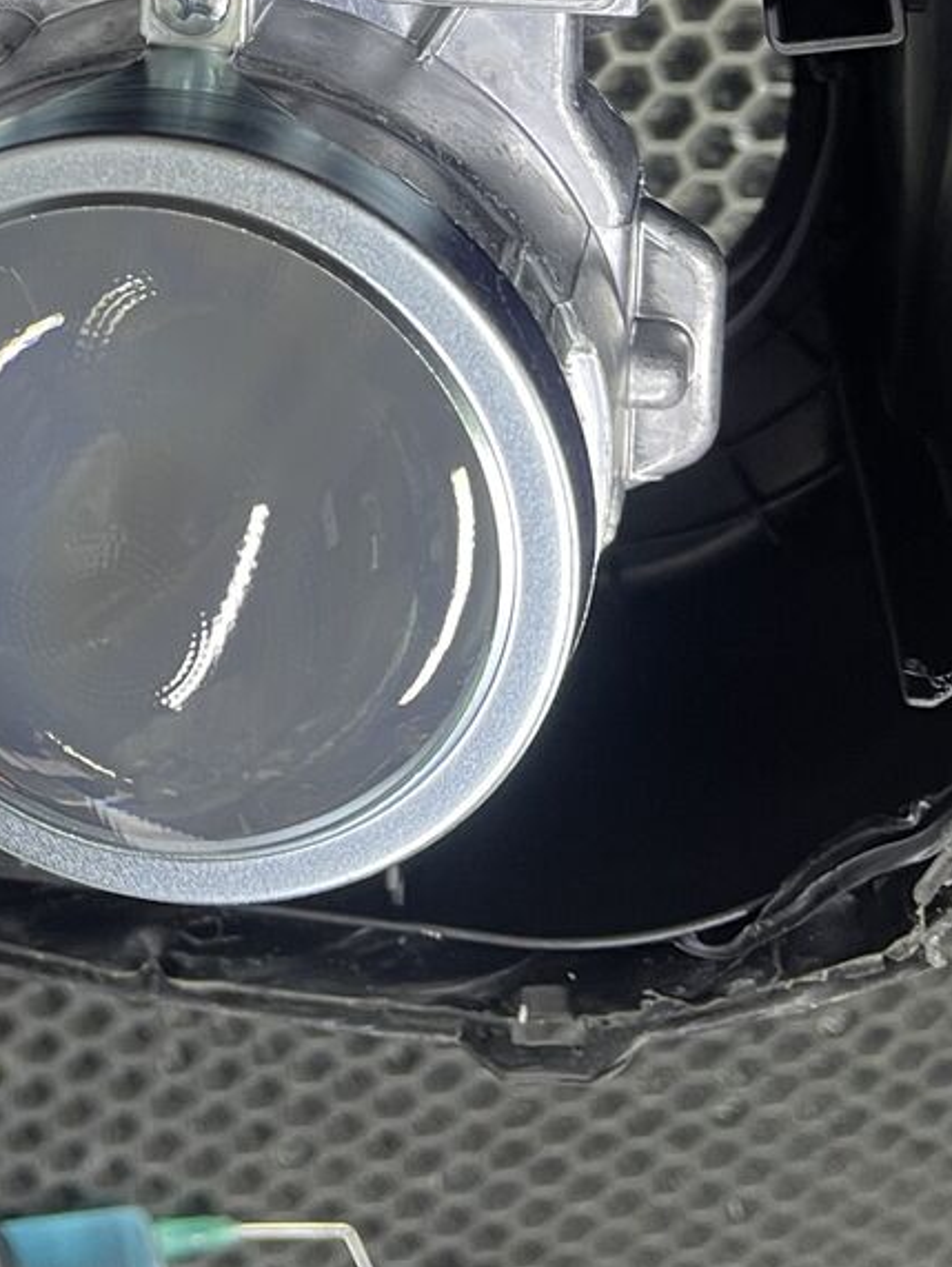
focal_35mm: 70
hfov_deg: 19.5
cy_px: -71
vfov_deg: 26.0
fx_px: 2564
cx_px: -273
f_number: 1.6
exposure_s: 1/50
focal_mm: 5.1
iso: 100
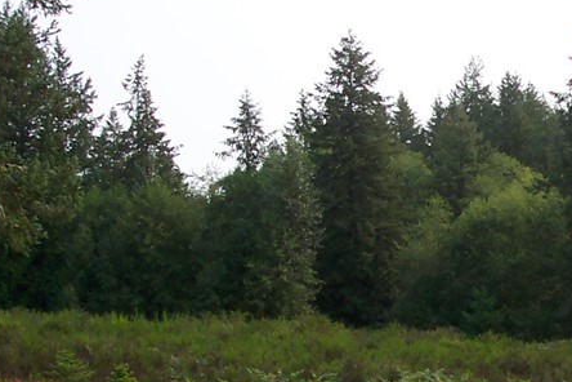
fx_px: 1478
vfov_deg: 14.6
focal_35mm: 93
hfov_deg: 21.0
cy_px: 303
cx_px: 603
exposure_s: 1/500
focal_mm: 8
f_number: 4.8
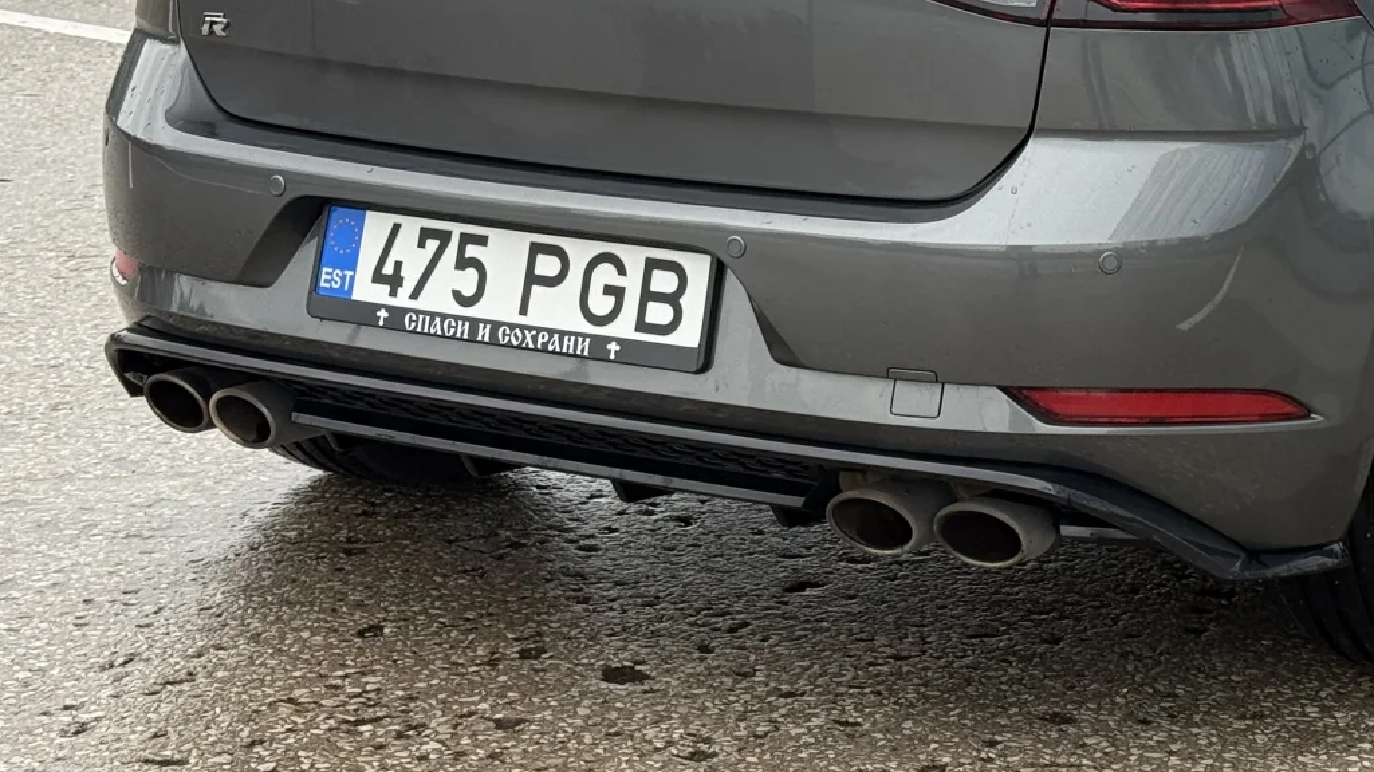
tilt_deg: -7.6
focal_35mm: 98
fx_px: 3570
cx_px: 1154
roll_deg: -0.5
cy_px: -47
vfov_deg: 12.2
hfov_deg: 21.4
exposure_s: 1/733
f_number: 1.78
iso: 80
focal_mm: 6.76
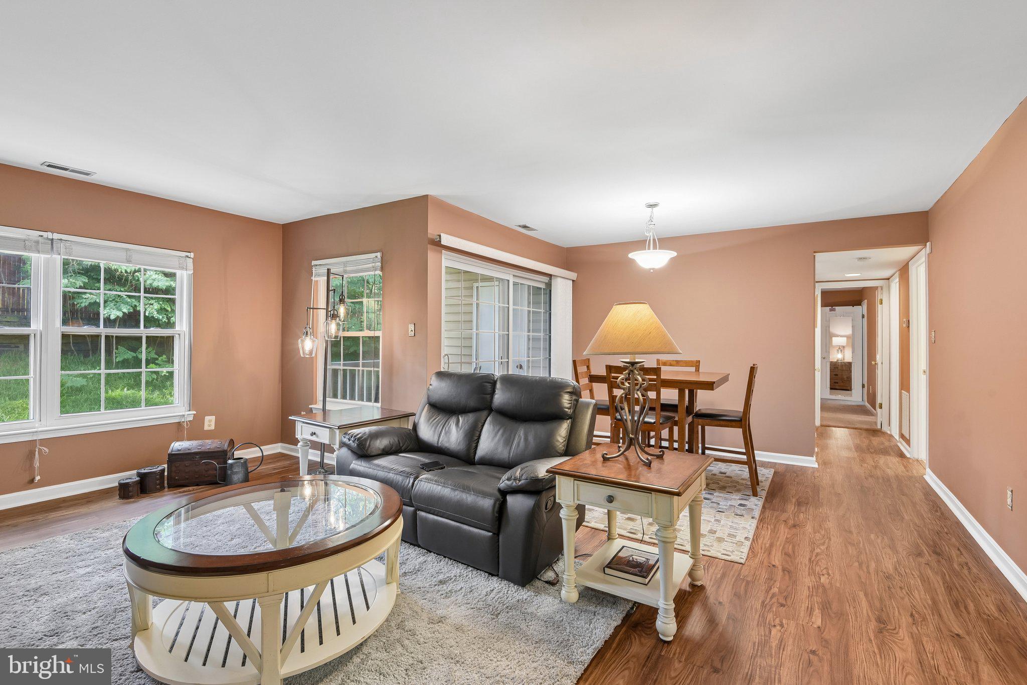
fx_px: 456
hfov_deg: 96.7
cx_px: 514
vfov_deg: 73.7
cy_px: 342
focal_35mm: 16
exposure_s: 1/5
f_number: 8
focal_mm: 16
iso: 400
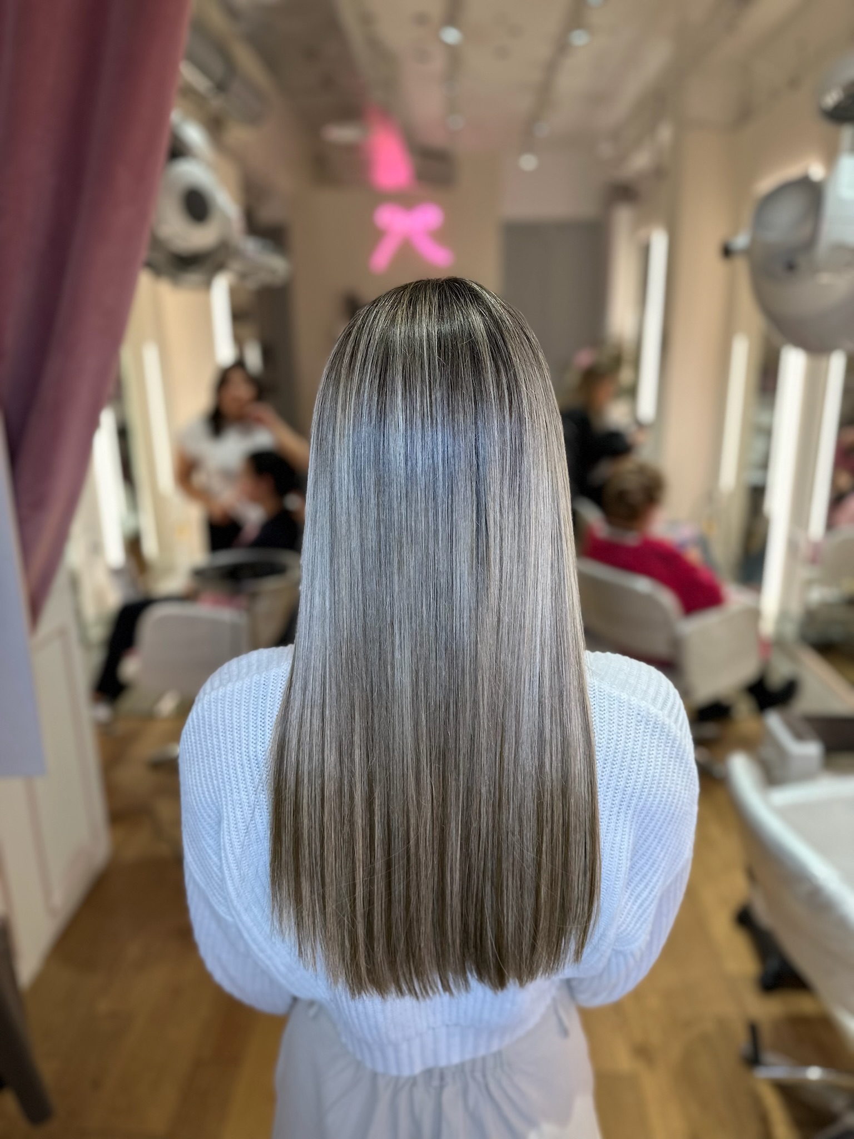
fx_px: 789
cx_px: 427
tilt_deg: -15.4
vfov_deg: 71.6
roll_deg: +0.8
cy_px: 570
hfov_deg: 56.8
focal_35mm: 24
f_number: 1.78
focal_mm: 6.86
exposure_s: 1/171
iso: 64
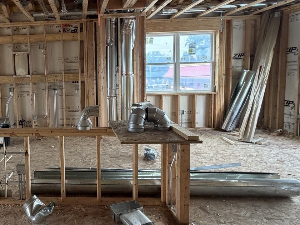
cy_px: 90
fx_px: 208
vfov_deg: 56.4
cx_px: 66
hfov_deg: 66.0
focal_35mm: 24
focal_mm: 2.22
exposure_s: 1/121
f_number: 2.2
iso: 250
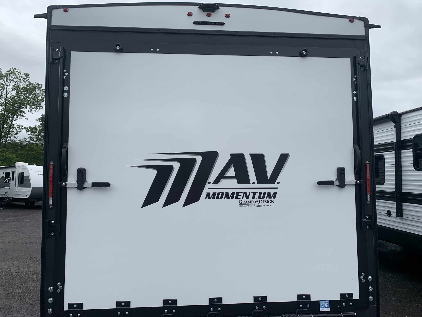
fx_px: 317
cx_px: 211
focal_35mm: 26
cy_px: 158
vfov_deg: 53.1
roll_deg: +0.0
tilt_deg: +3.8
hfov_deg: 67.3
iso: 25
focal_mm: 4.25
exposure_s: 1/1992
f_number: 1.8
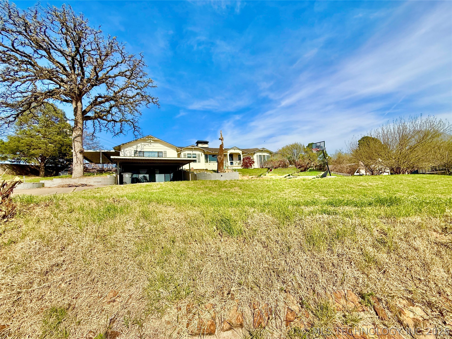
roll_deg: +3.2
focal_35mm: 14
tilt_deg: +4.6
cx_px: 226
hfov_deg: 102.1
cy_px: 170
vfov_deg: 85.7
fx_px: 183
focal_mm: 2.22
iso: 50
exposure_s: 1/3663
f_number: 2.2
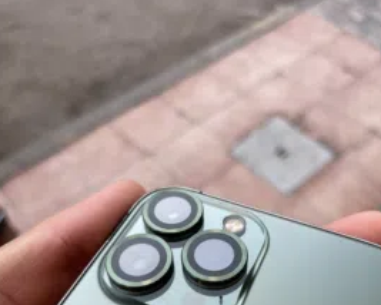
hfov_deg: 47.9
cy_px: 221
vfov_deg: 38.4
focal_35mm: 38
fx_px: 429
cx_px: 205
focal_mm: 4.2
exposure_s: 1/246
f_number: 1.6
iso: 32
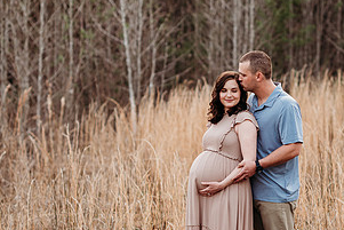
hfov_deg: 12.5
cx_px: 184
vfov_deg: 8.4
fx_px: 1568
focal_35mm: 164
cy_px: 133
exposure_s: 1/400
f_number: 2.5
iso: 160
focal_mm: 85
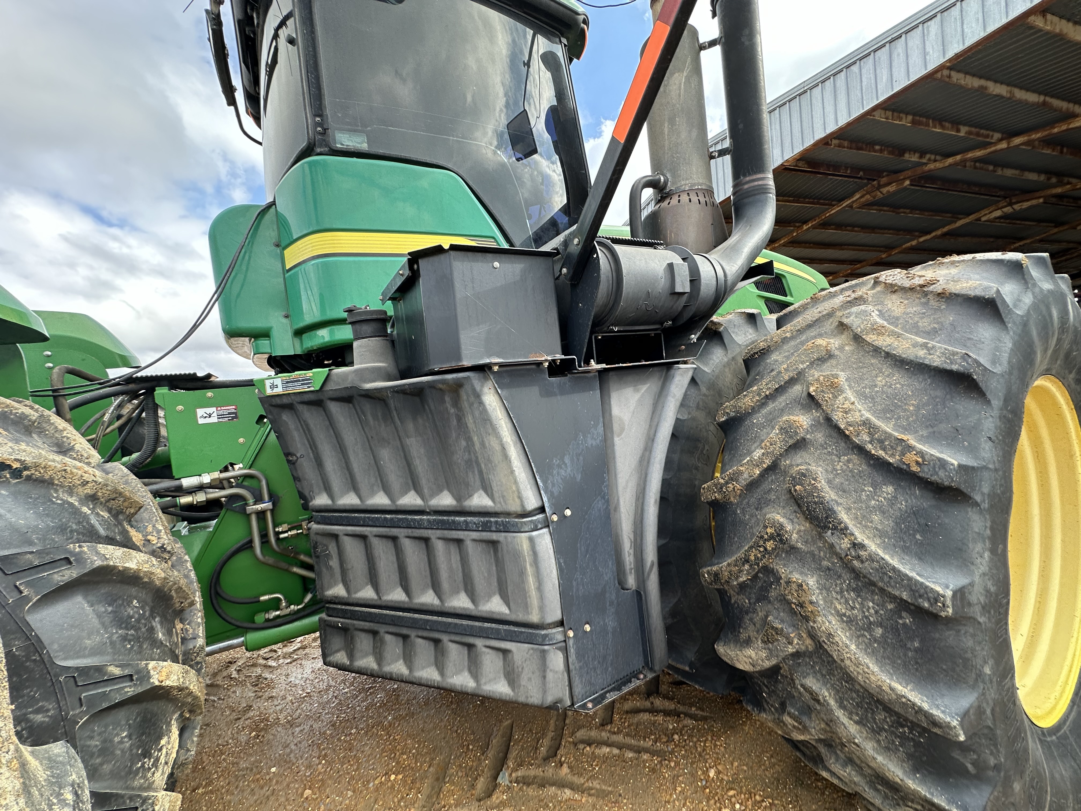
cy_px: 406
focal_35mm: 14
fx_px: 437
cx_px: 540
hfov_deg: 102.1
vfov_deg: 85.7
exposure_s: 1/277
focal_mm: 2.22
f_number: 2.2
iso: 40
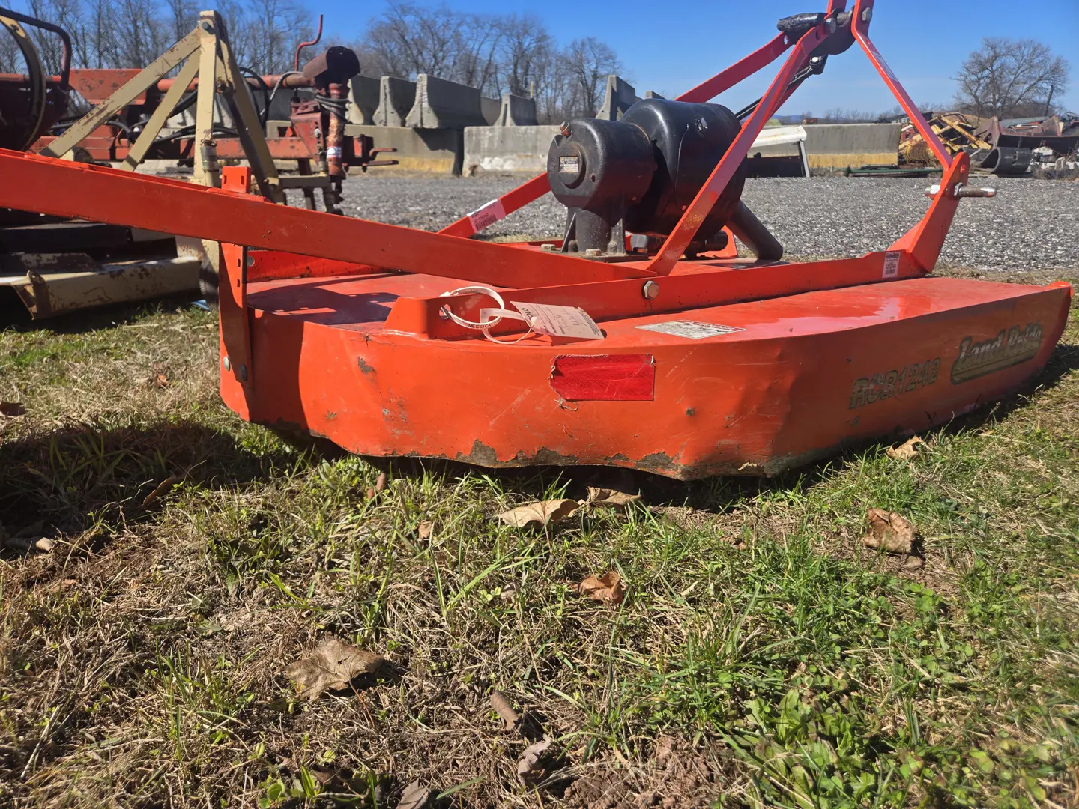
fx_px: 717
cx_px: 540
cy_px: 404
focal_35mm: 23
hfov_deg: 73.9
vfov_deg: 58.9
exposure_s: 1/1973
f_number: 1.8
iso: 25
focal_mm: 5.4
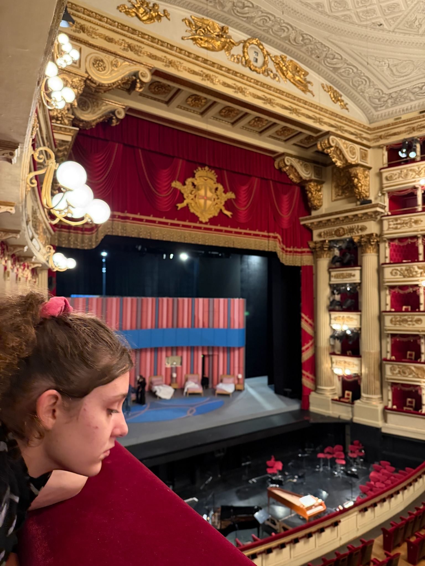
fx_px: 393
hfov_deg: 56.8
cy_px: 283
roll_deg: -0.2
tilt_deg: +3.3
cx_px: 212
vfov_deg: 71.6
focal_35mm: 24
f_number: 1.78
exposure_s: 1/33
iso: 640
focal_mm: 6.76
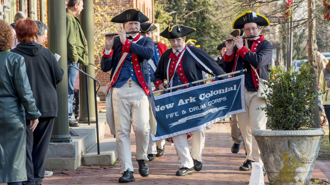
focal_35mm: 126
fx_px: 1103
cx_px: 165
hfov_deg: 17.0
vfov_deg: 9.6
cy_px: 89
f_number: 5.6
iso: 250
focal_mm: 120
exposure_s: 1/250
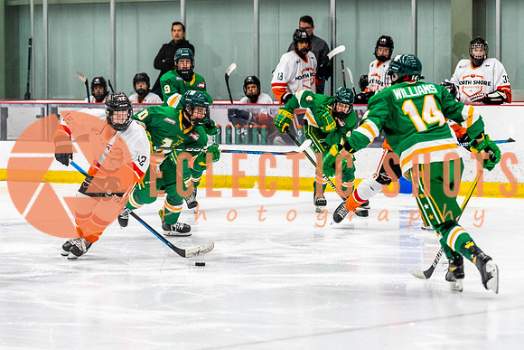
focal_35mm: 184
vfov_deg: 7.5
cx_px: 119
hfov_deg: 11.2
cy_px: 188
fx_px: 2675
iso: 1800
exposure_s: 1/640
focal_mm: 105
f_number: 2.8
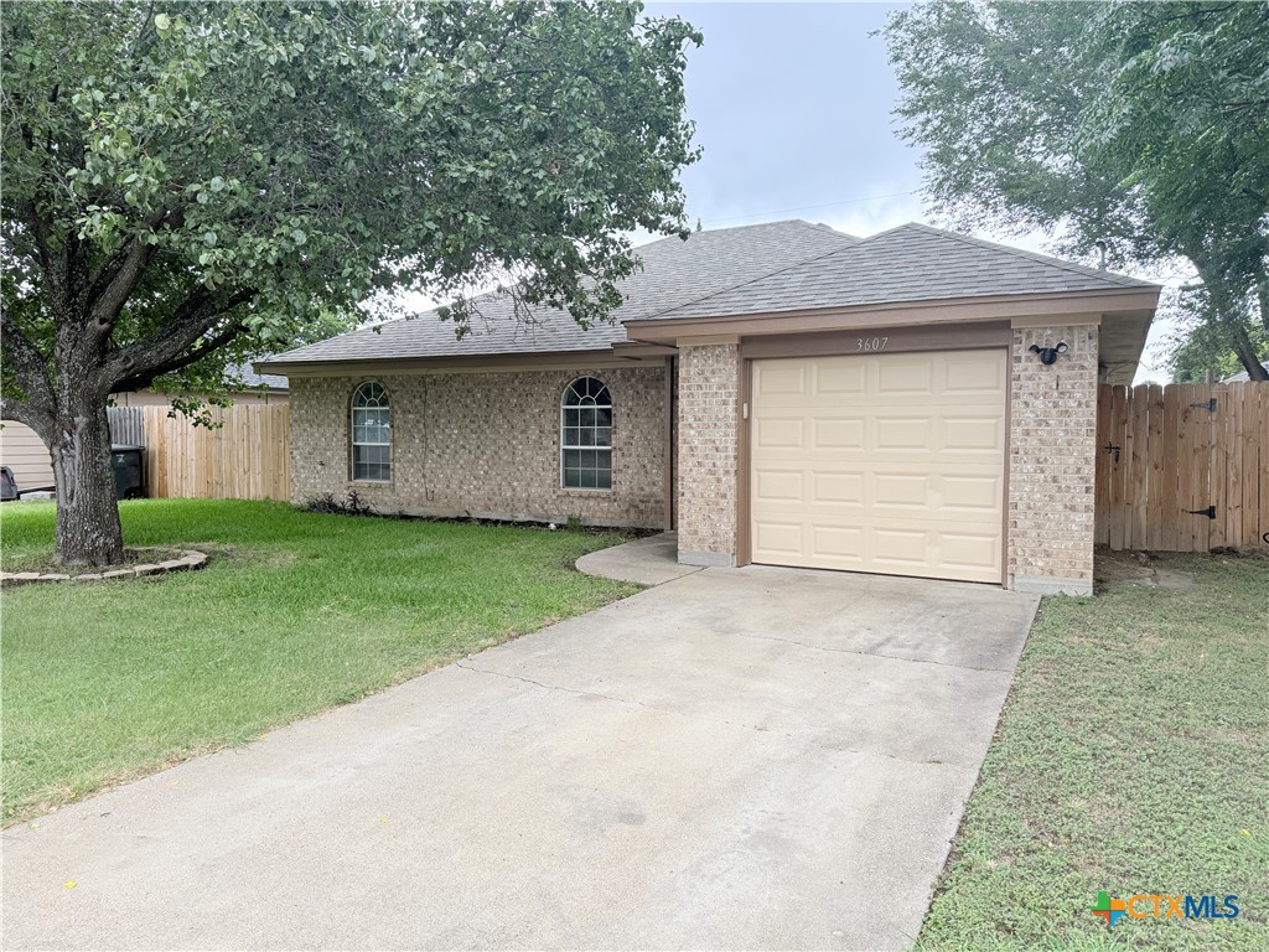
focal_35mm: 24
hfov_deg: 71.6
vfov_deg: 56.8
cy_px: 476
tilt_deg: -1.6
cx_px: 634
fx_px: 880
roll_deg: +0.0
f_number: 1.78
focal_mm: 6.76
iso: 100
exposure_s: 1/423
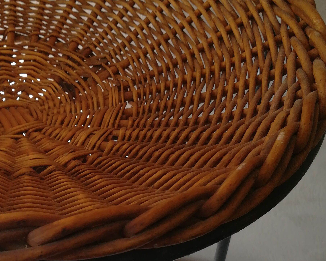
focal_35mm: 56
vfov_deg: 26.7
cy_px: 203
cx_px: 97
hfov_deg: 33.1
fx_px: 540
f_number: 2.2
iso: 80
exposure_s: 1/100
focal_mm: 3.83
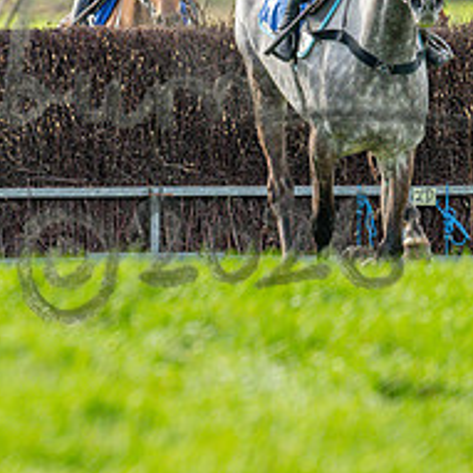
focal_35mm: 1203
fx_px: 18598
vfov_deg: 1.5
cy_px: 2
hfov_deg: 1.5
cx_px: -294
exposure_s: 1/1600
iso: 500
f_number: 4.5
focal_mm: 400
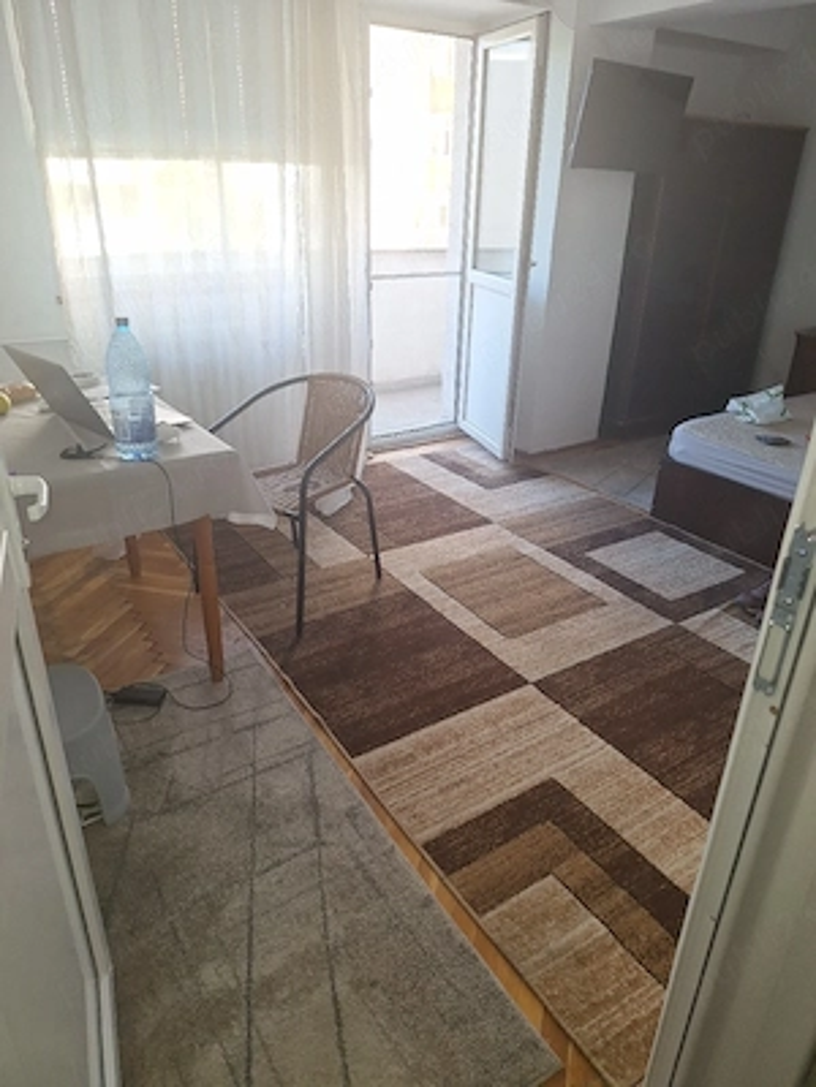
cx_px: 408
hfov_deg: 58.9
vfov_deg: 73.9
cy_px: 544
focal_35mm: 23
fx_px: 723
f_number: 1.8
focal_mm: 5.54
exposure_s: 1/100
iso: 25
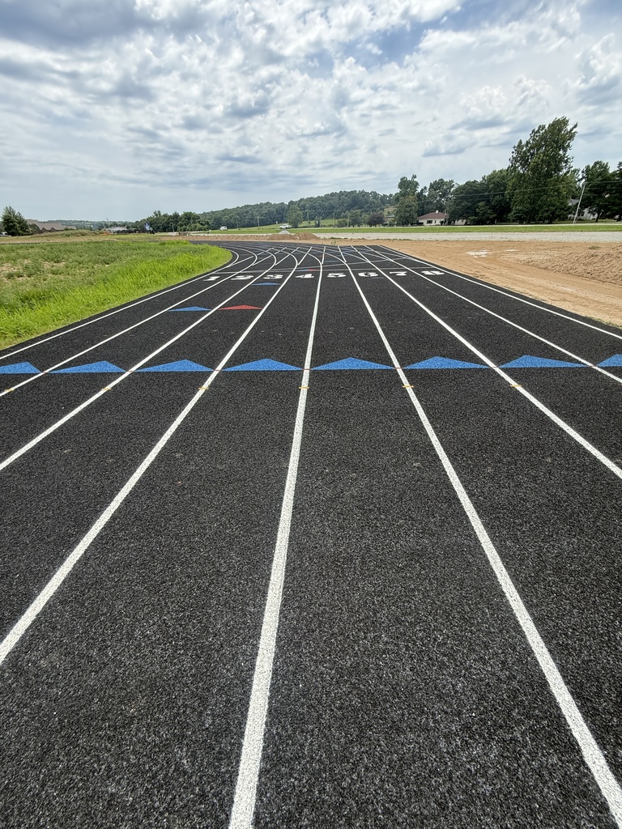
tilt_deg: -29.3
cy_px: 414
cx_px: 311
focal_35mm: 14
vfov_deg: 102.1
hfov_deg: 85.7
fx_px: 335
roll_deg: +0.4
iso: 50
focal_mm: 2.22
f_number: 2.2
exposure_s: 1/830
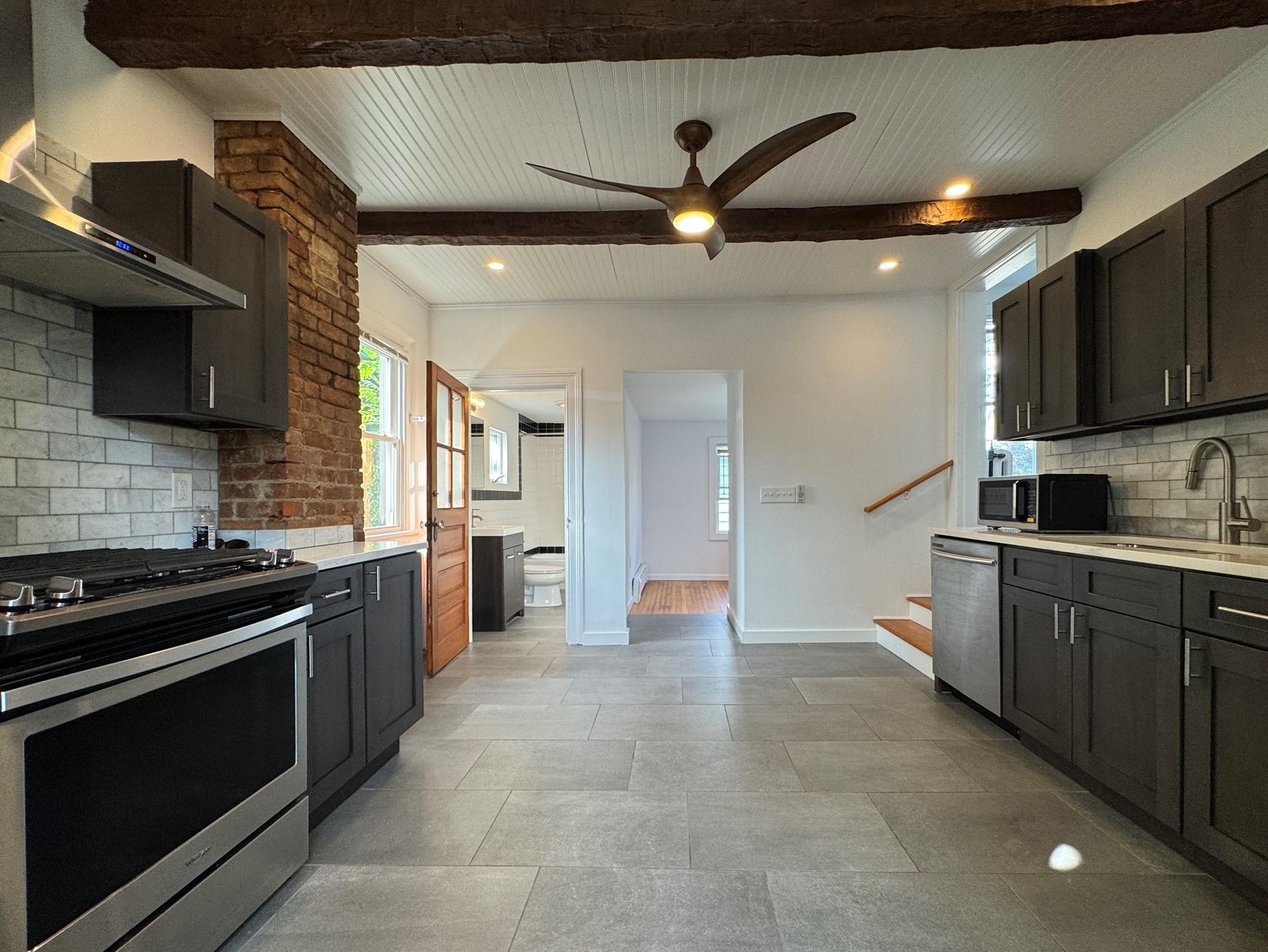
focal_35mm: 15
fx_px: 550
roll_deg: -0.4
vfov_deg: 81.7
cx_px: 652
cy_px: 503
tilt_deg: -0.9
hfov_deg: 98.1
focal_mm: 2.22
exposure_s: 1/120
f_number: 2.2
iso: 125
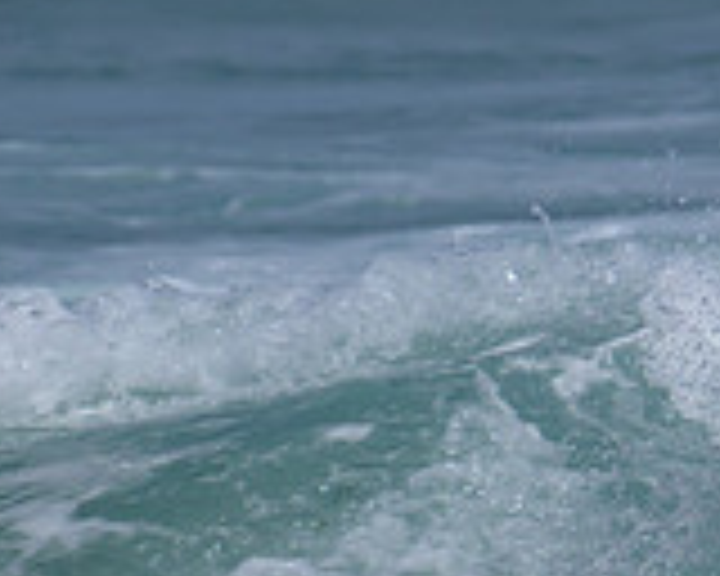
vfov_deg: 0.6
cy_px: 250
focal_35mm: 2533
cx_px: 1727
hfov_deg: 0.8
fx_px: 53976
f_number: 11
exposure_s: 1/2000
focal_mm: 550
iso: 320
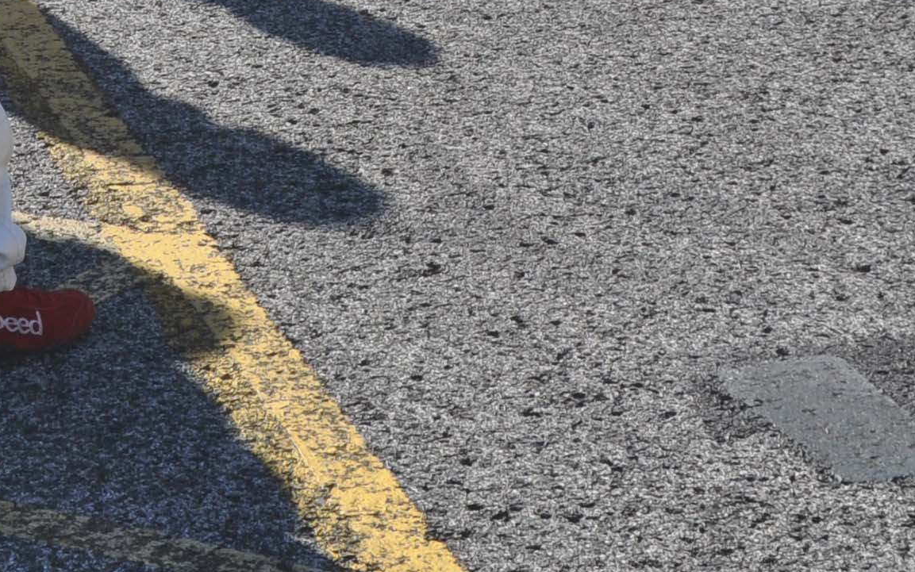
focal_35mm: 159
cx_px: 130
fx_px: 3966
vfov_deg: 8.0
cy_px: -467
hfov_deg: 13.1
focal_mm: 28
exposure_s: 1/320
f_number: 9
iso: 200
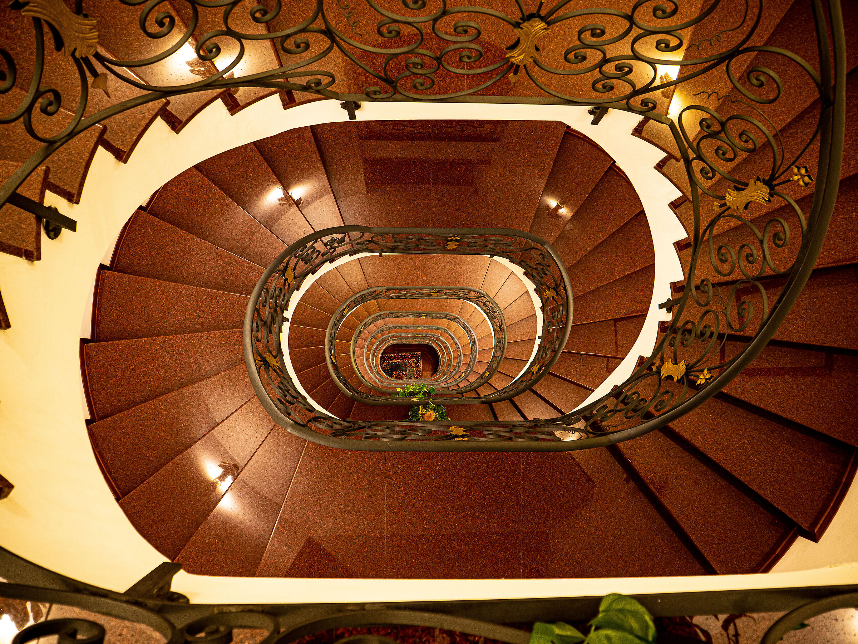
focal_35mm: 24
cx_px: 429
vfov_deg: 56.8
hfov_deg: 71.6
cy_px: 322
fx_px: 595
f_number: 2.8
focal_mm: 12
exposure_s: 1/3
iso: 400
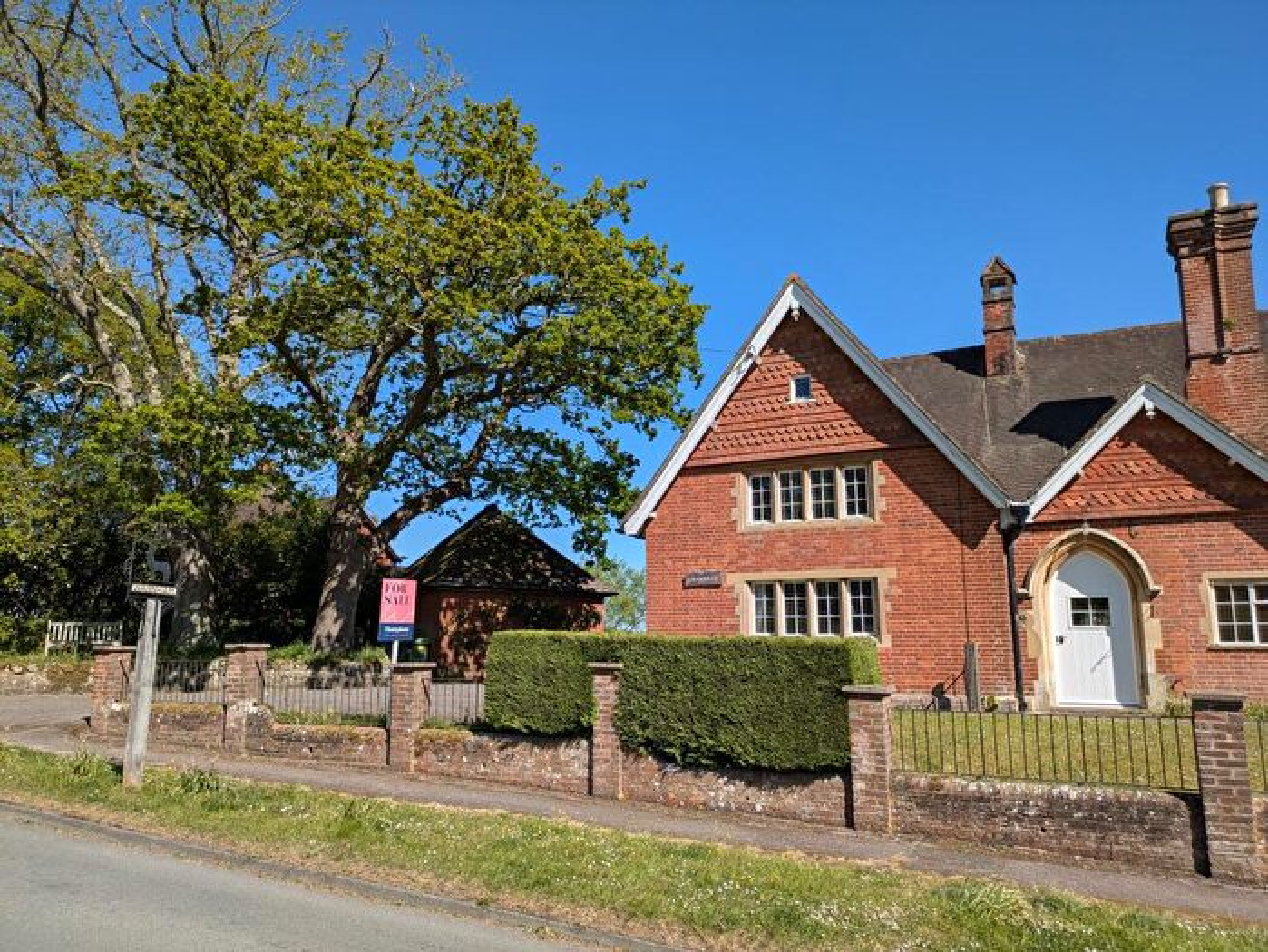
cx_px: 634
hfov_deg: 69.4
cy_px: 476
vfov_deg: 54.9
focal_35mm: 25
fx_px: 916
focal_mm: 5.43
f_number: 1.89
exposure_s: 1/2294
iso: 42
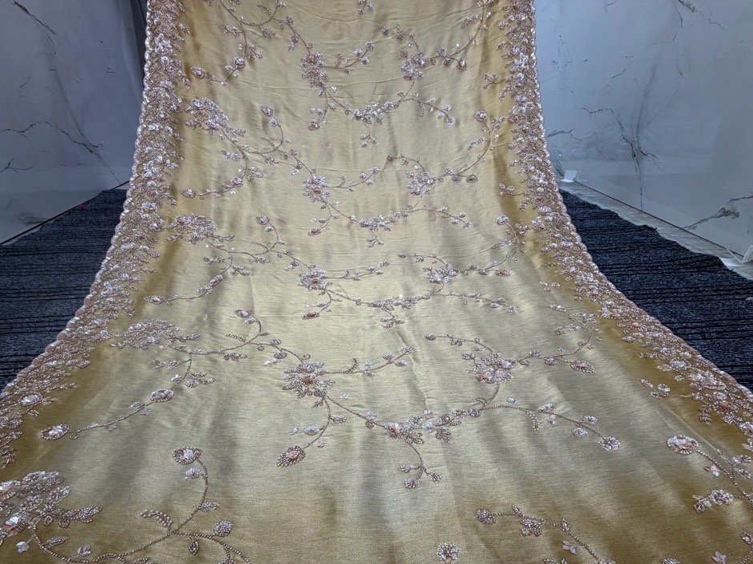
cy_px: 403
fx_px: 413
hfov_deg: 84.7
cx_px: 371
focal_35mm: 19
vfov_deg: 65.6
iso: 80
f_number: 2.2
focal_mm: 2.22
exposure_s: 1/100
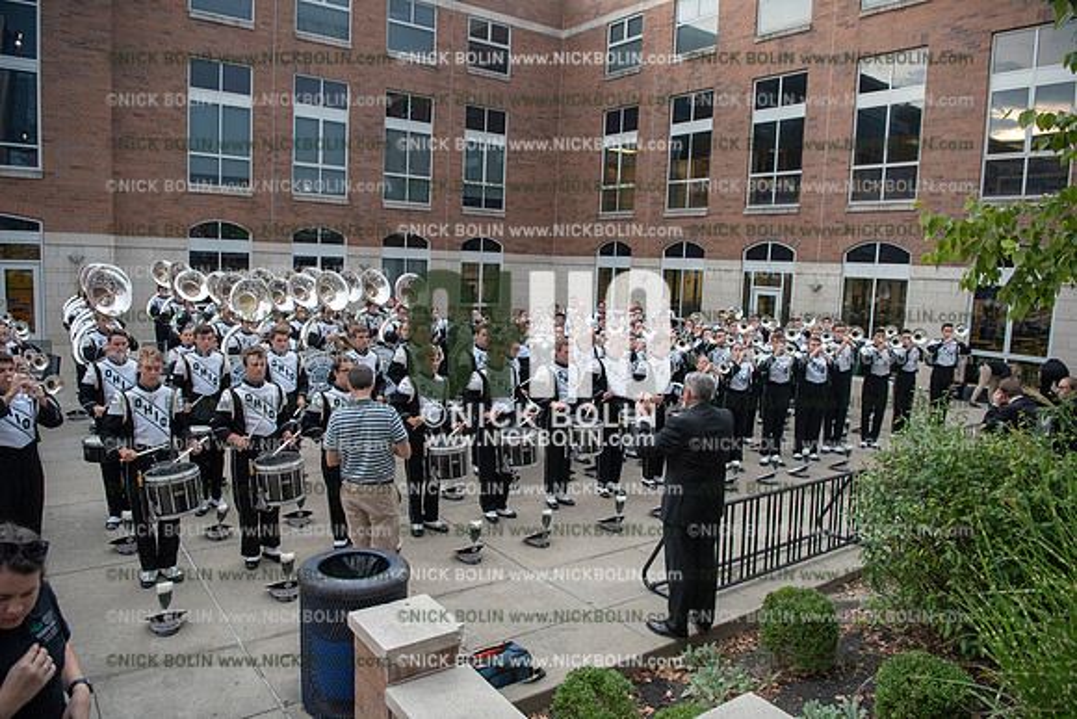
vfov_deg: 53.2
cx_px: 538
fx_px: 718
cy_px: 360
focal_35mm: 24
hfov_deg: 73.7
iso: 1600
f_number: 3.5
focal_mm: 24
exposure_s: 1/800
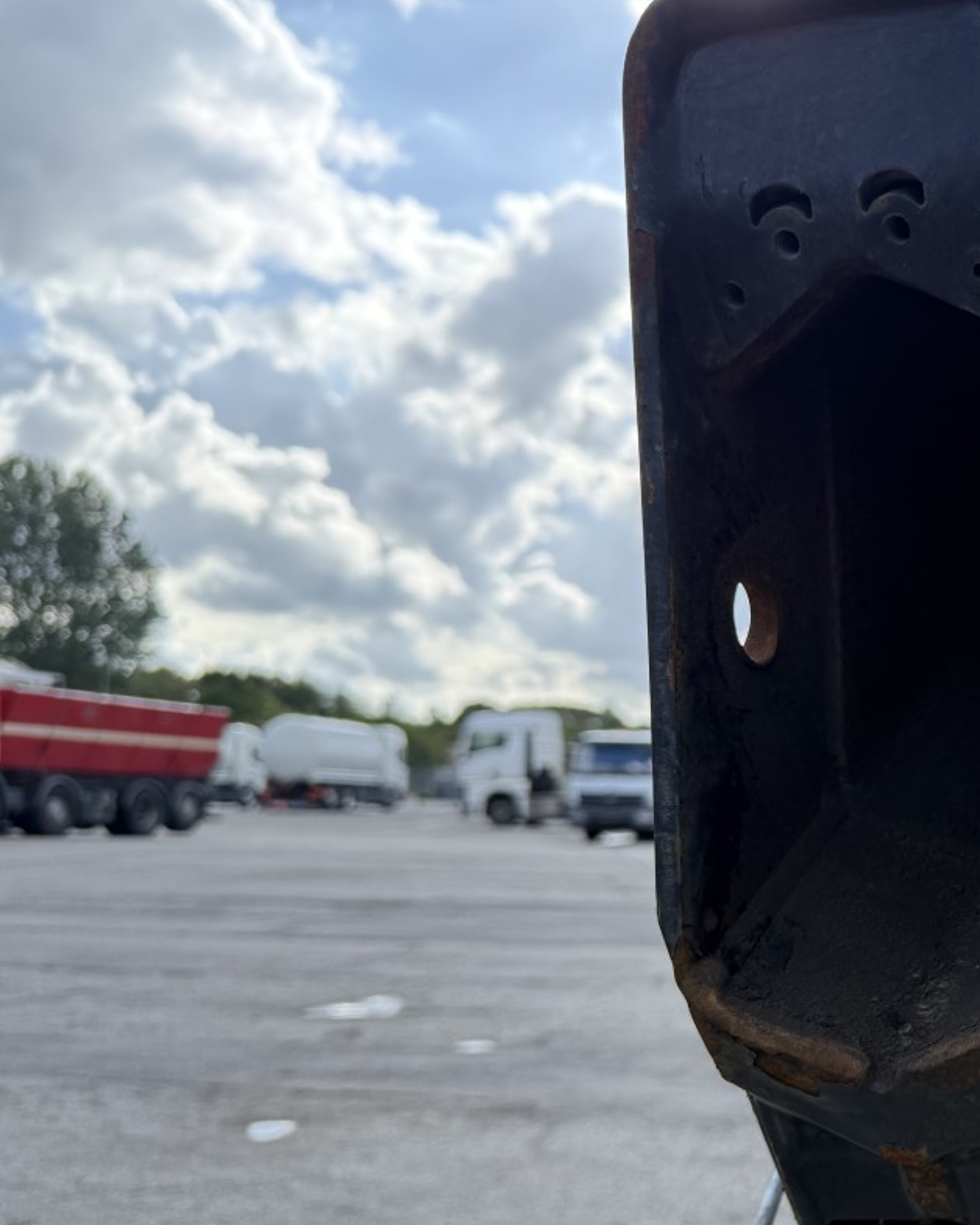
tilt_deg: +2.4
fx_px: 1559
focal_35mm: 43
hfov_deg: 30.5
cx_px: 1122
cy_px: 716
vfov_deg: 42.7
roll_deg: -1.0
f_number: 1.78
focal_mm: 6.76
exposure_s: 1/2169
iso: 100
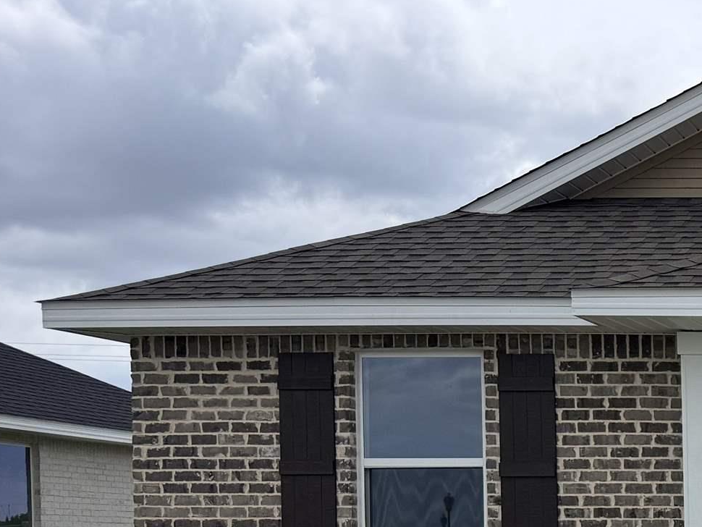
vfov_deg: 18.5
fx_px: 1542
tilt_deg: -2.4
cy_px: 610
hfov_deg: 21.3
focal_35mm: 76
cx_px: 1078
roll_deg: -0.4
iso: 100
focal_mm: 6.76
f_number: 1.78
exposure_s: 1/9091
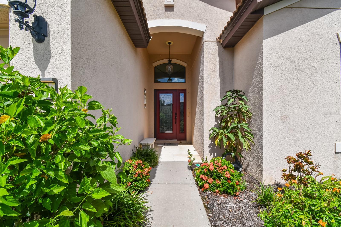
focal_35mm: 15
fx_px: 142
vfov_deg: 77.3
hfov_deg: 100.4
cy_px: 114
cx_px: 170
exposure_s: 1/200
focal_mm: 10
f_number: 7.1
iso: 100
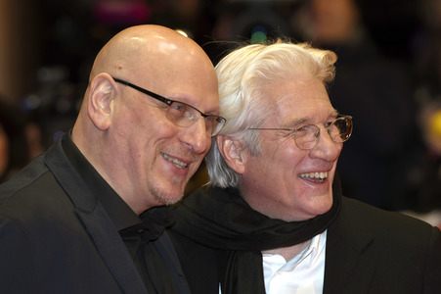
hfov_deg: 7.0
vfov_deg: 4.7
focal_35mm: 292
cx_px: 220
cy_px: 147
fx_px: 3580
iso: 400
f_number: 3.5
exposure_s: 1/320
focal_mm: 195
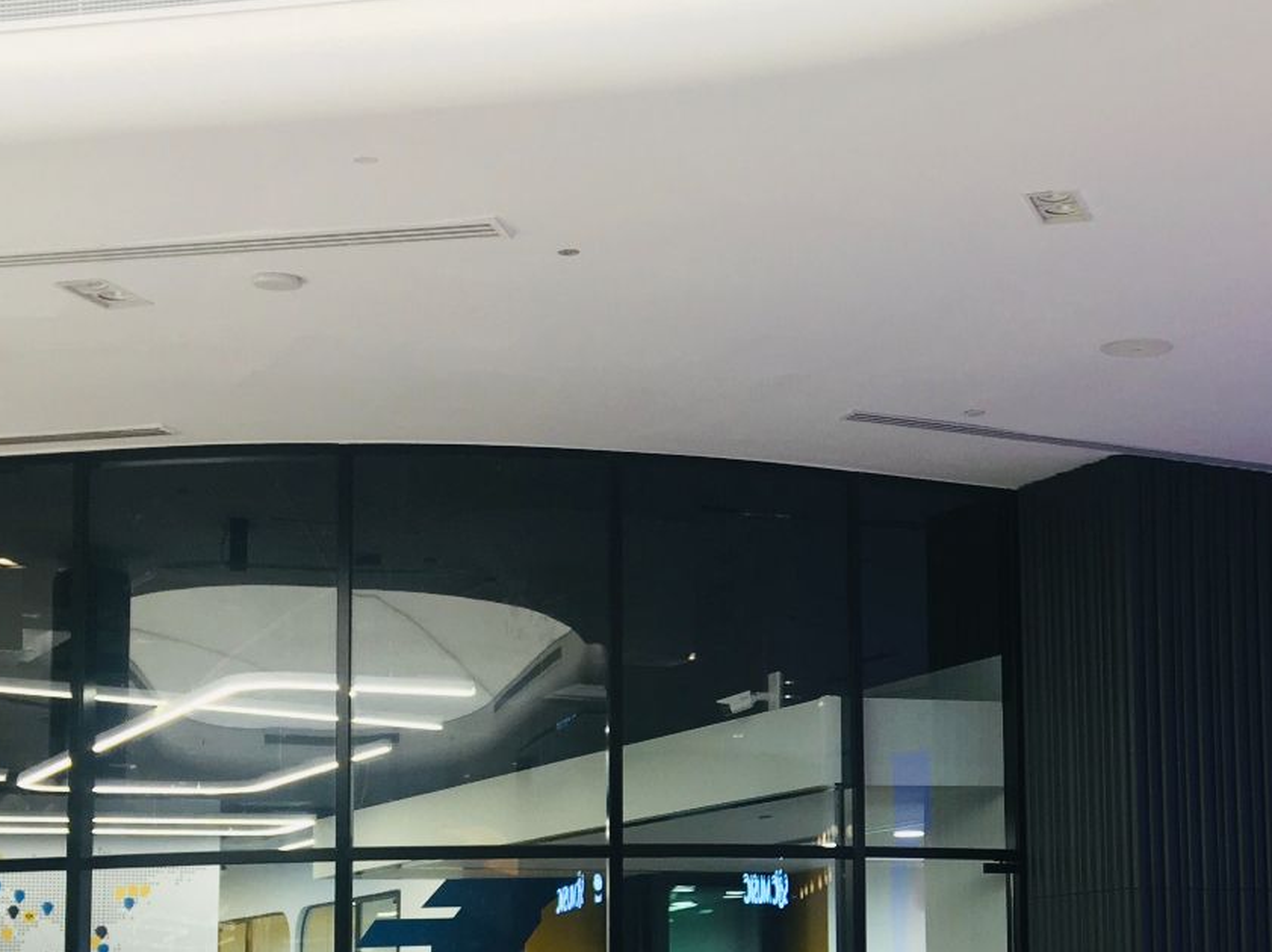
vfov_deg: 21.0
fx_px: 2534
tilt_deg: +7.1
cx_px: 1149
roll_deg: +1.3
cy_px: 759
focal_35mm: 69
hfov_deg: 27.2
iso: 32
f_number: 2.2
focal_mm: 4.15
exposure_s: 1/33
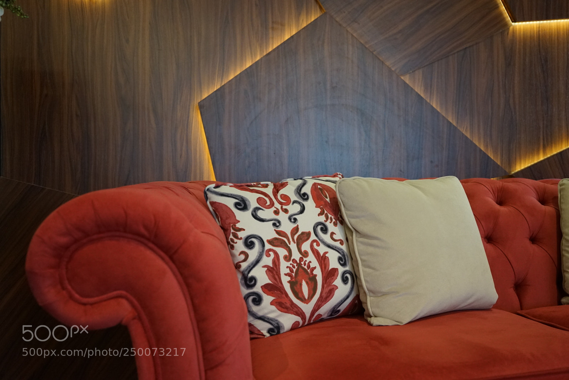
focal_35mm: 33
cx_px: 284
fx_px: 522
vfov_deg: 40.0
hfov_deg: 57.2
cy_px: 190
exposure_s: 1/160
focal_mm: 33
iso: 3200
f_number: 4
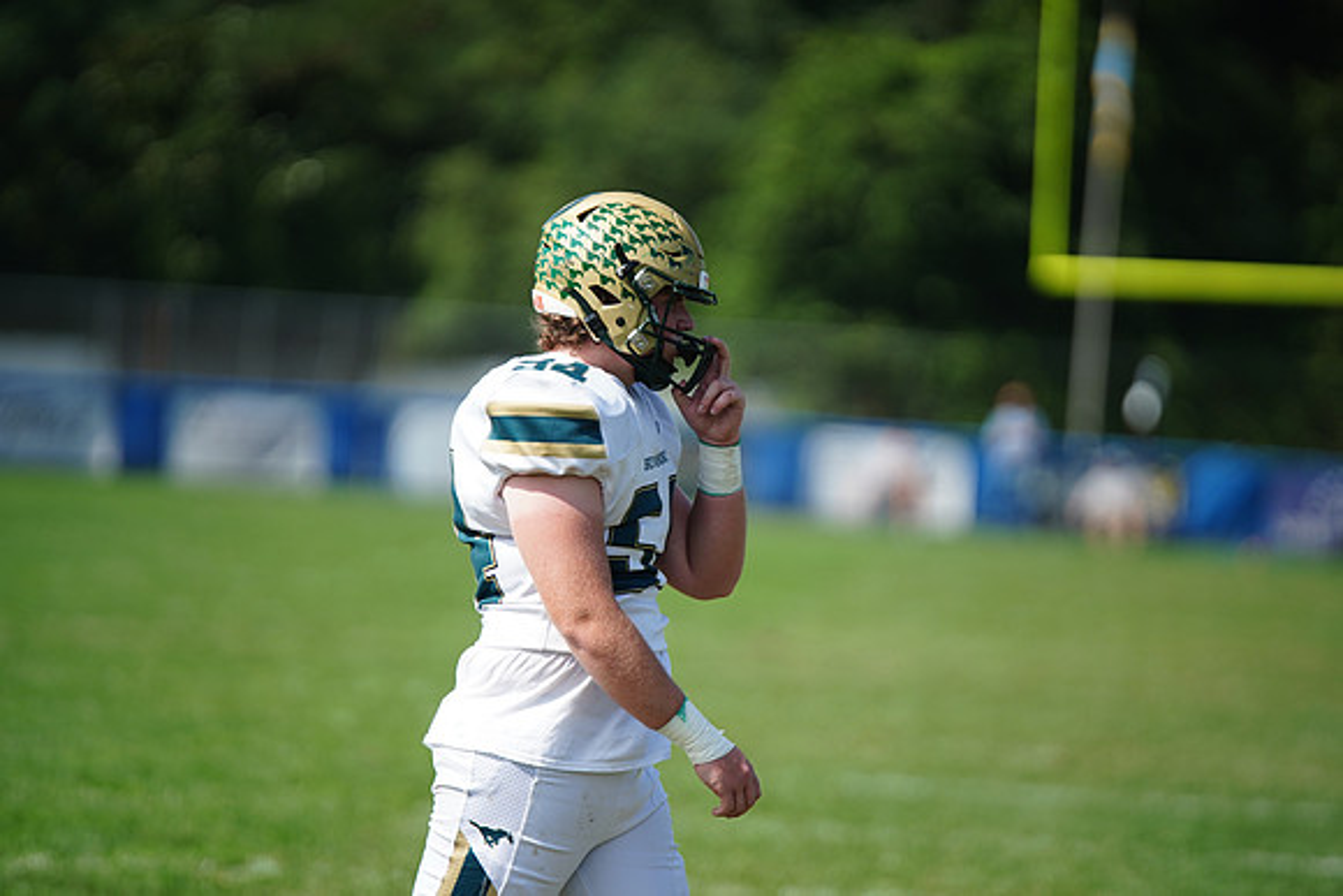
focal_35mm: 300
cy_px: 448
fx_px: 11194
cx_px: 672
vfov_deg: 4.6
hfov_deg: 6.9
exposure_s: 1/4000
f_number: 2.8
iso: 400
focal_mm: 300
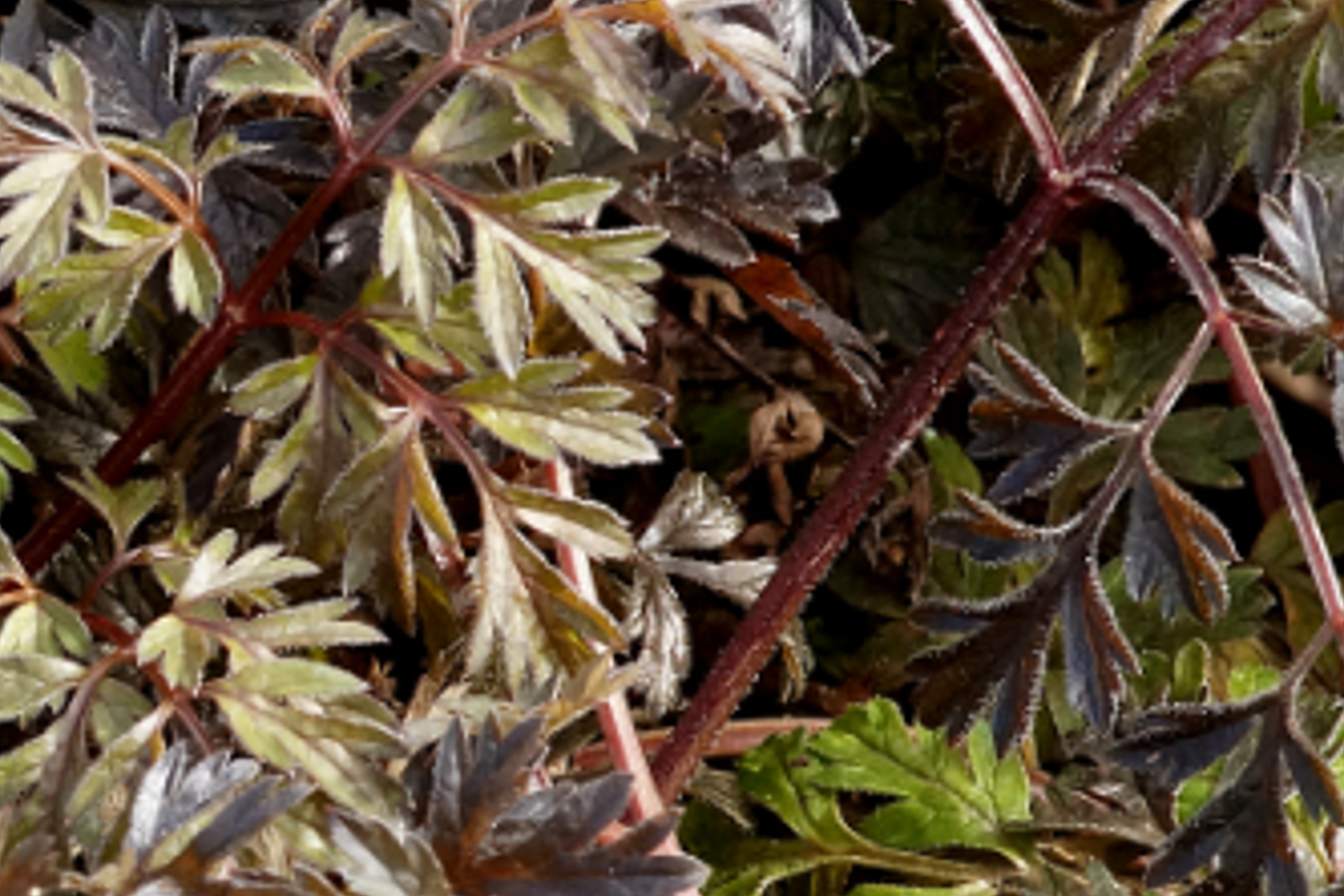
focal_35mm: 541
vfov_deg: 2.5
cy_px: 500
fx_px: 20196
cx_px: -658
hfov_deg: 3.8
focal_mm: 100
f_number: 11
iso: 1000
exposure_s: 1/160
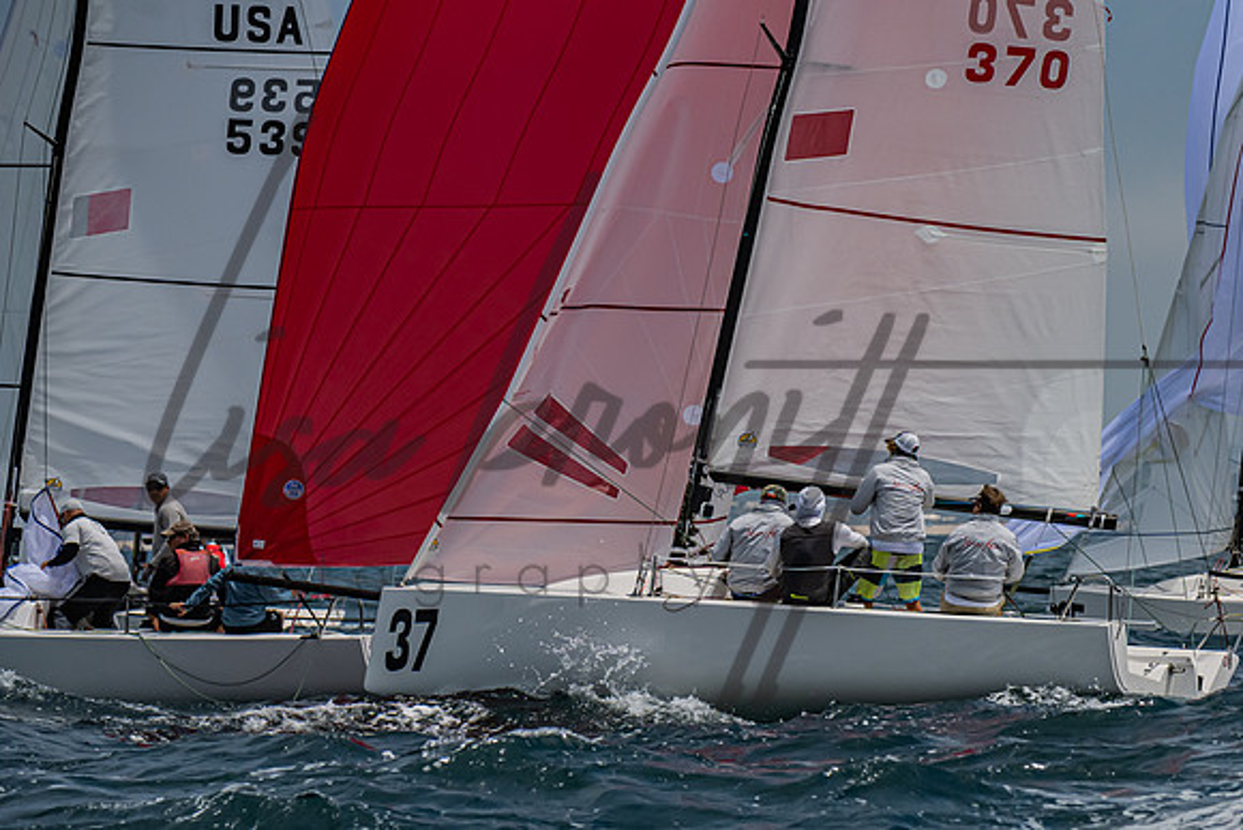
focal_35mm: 313
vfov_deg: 4.4
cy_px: 648
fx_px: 10810
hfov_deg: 6.6
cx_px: 972
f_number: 6.3
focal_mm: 200
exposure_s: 1/4000
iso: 400
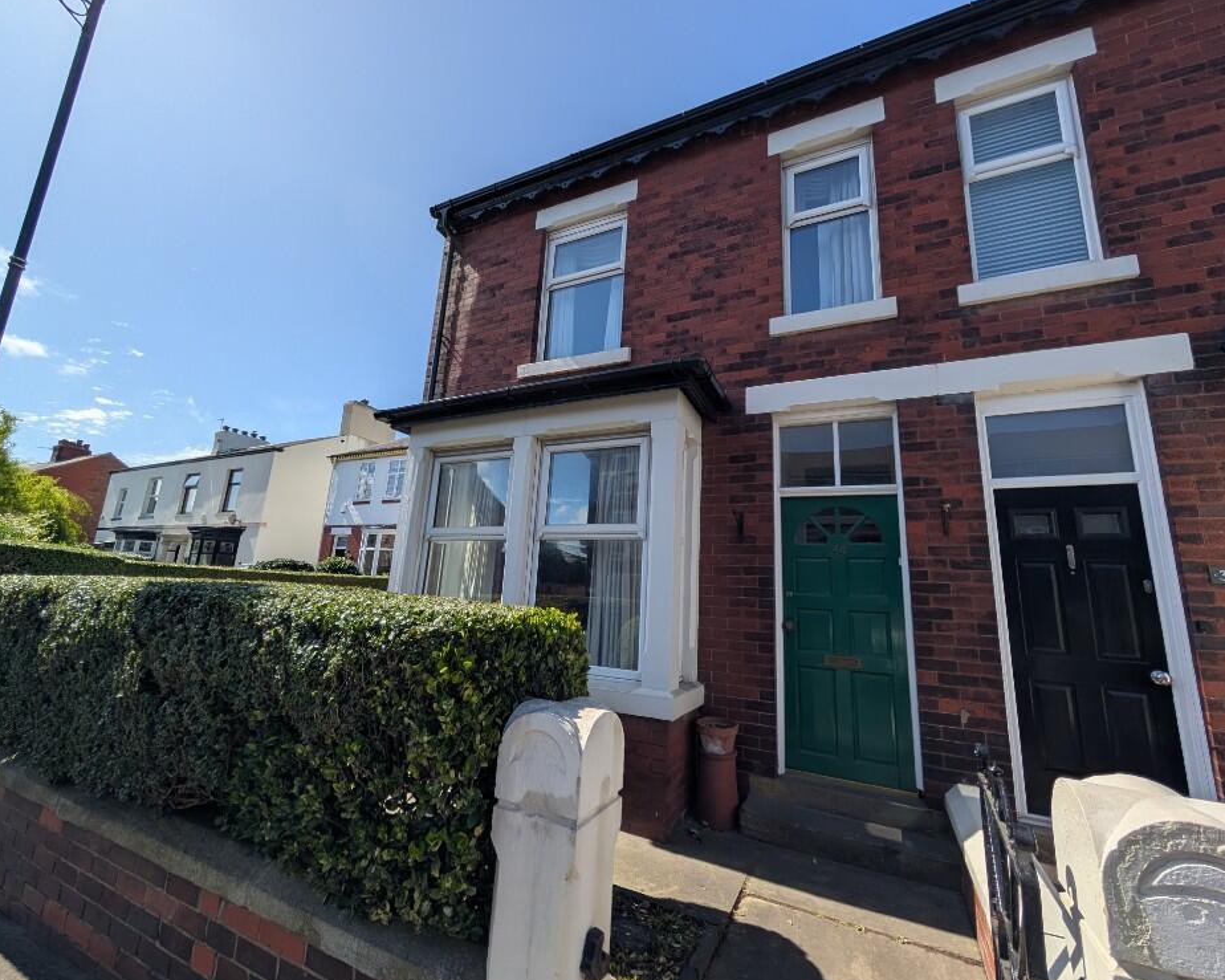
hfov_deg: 104.8
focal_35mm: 13
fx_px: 471
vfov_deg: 92.2
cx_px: 610
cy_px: 482
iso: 54
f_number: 1.7
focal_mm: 2.02
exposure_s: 1/3448
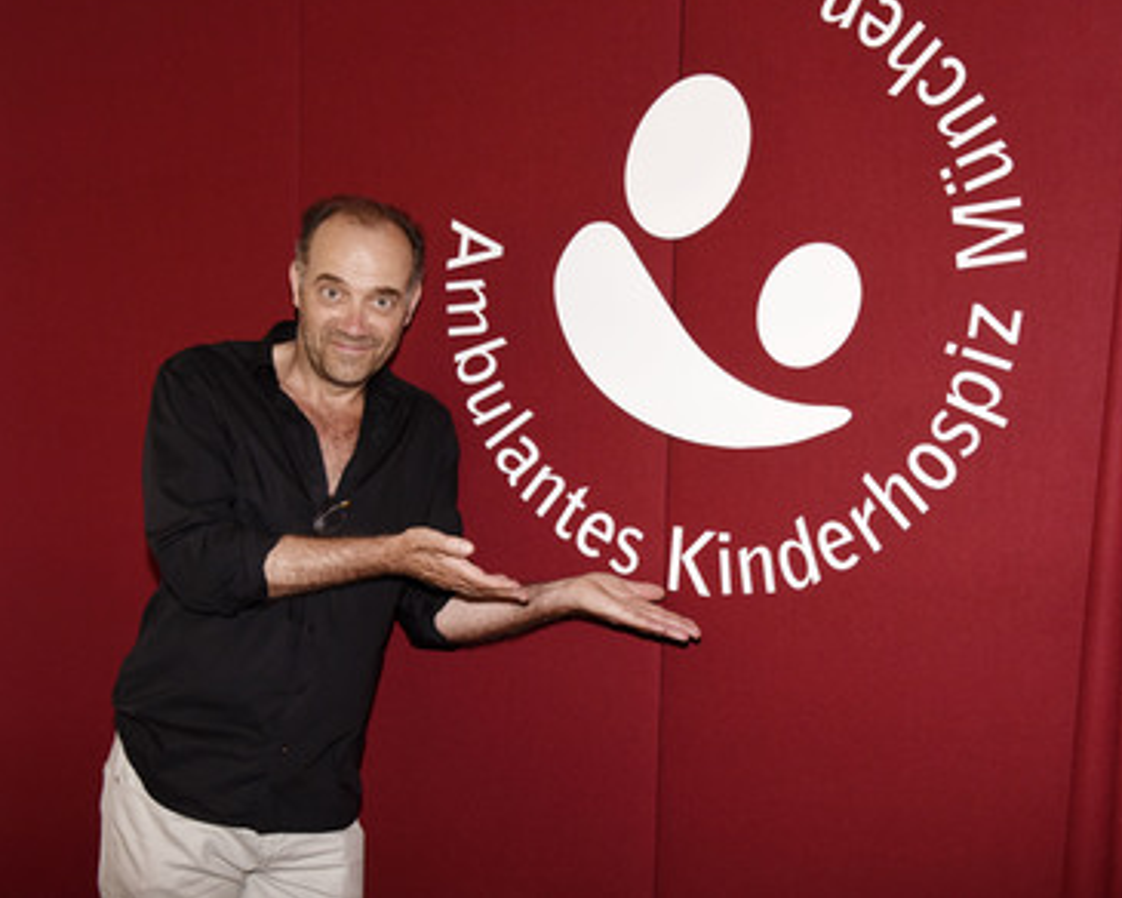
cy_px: 443
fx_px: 1461
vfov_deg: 34.1
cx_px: 681
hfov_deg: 41.8
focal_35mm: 44
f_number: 6.3
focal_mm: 38
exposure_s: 1/125
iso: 1600
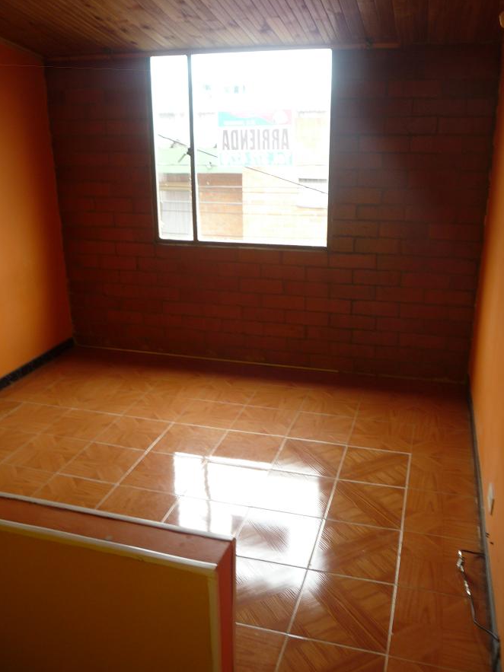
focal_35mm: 31
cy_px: 343
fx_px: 602
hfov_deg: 45.4
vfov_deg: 58.4
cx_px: 259
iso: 100
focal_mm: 5.2
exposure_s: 1/30
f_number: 3.3
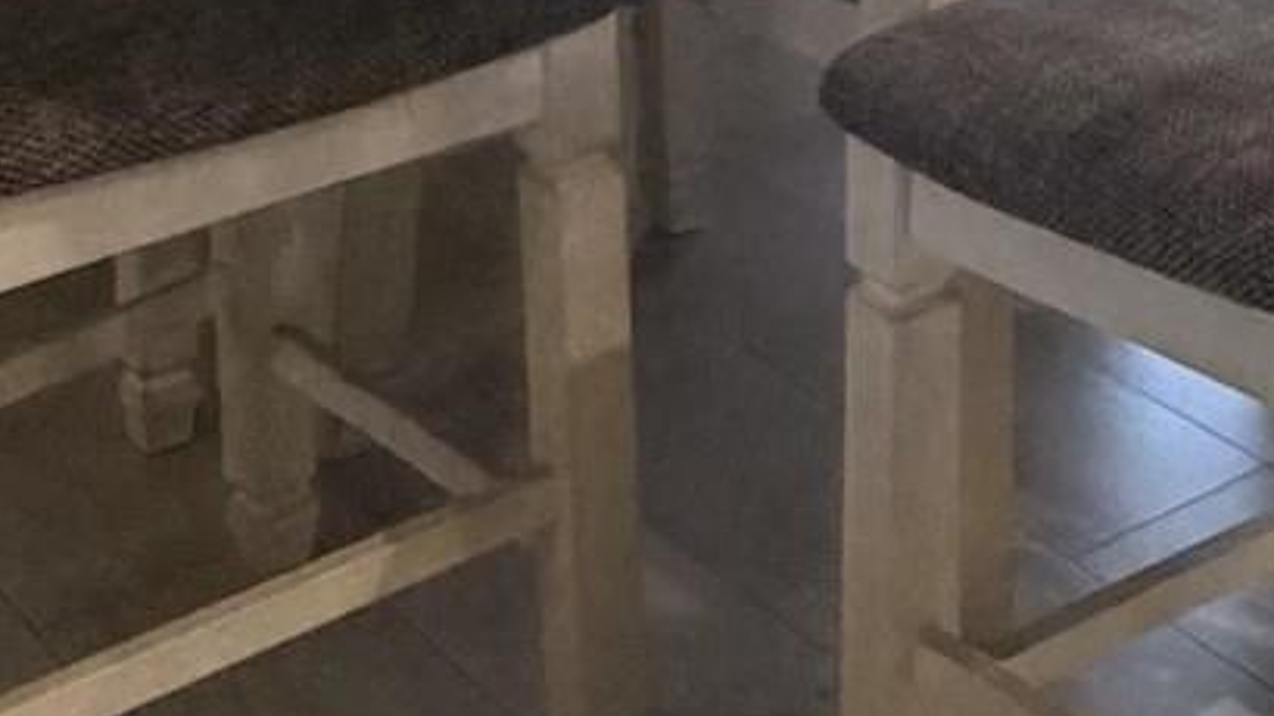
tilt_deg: -1.5
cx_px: 1143
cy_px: -937
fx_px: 2905
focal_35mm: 86
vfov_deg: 11.8
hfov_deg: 24.1
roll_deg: +0.1
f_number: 2.2
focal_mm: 2.22
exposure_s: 1/60
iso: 400
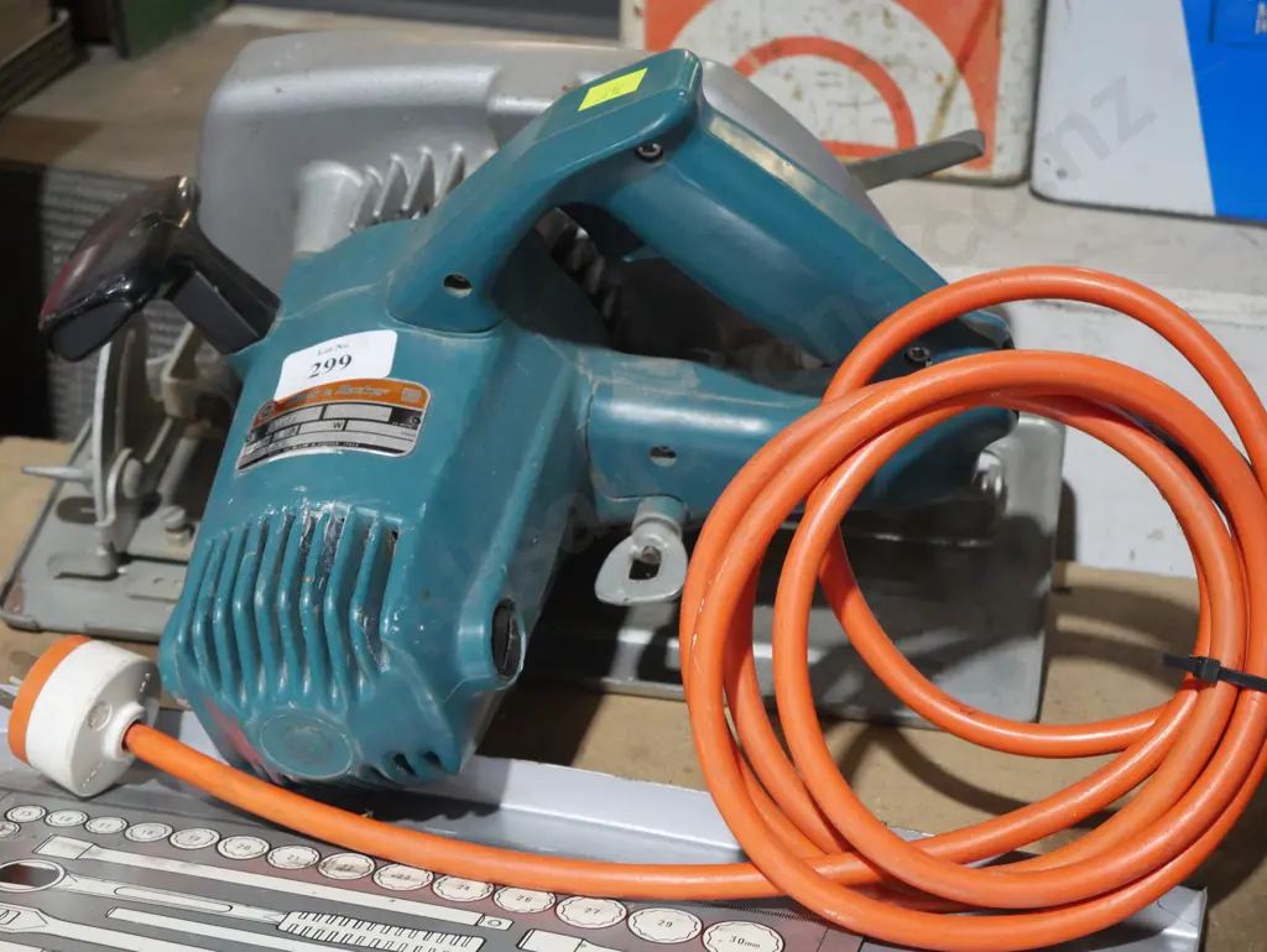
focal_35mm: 70
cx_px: 634
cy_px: 476
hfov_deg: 27.8
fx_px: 2563
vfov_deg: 21.0
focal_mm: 35
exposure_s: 1/80
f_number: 5.5
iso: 2000
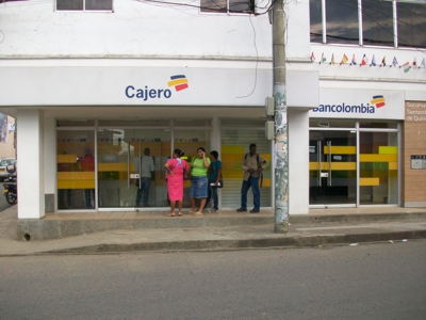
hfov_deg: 56.8
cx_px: 213
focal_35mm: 32
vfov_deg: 44.2
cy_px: 160
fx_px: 394
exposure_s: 1/500
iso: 64
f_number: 2.8
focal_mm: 5.7
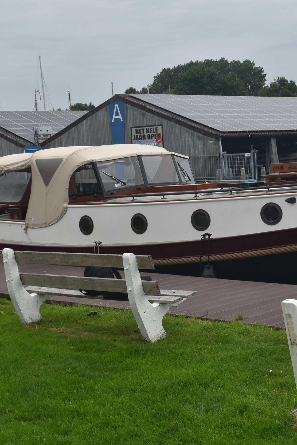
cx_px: 167
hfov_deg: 18.9
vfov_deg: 28.1
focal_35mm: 72
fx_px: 891
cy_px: 223
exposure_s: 1/320
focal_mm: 32
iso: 200
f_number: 9
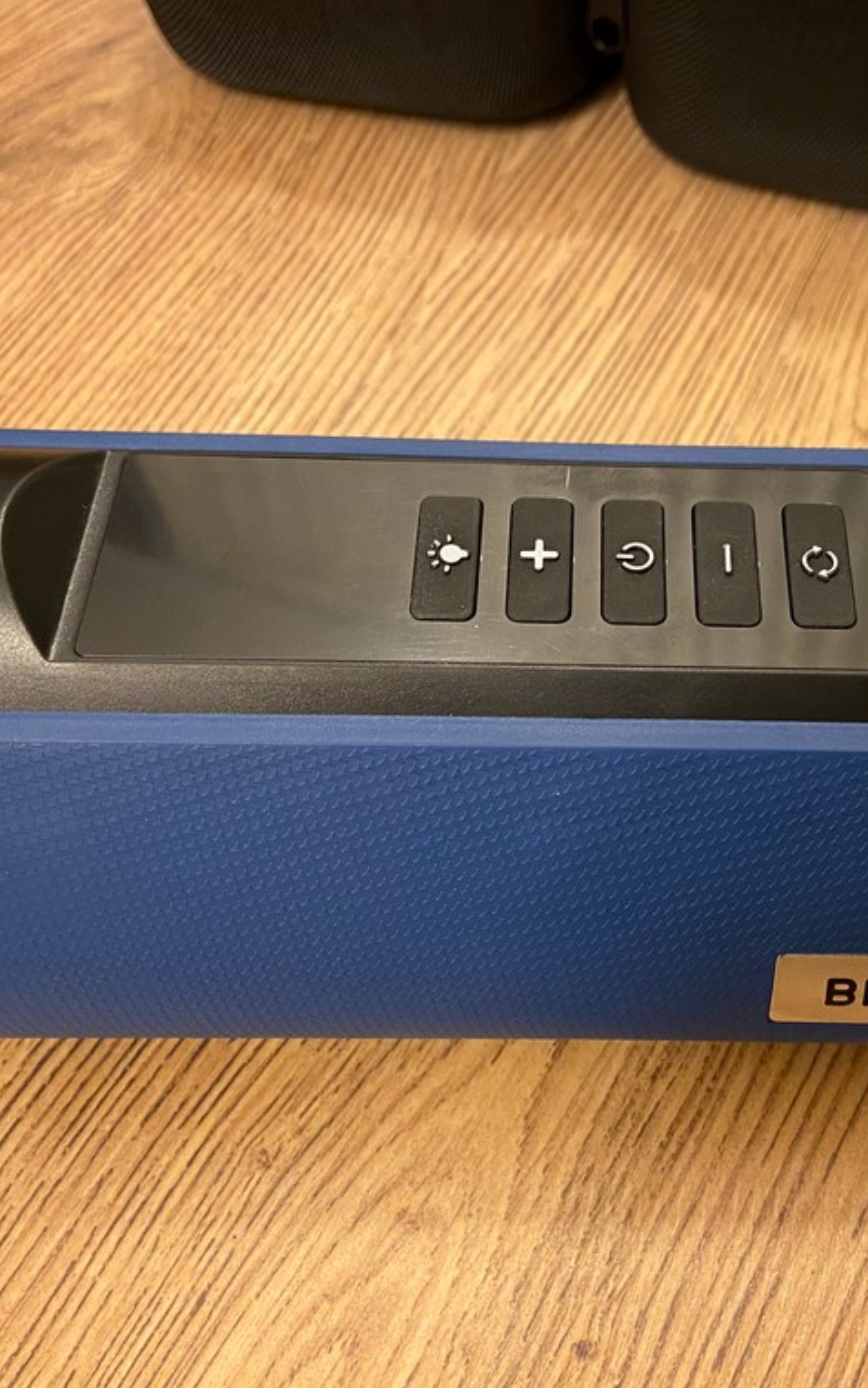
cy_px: 691
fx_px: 1400
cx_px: 613
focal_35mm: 37
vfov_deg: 52.7
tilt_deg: -55.1
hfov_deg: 34.0
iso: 500
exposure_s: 1/50
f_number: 1.8
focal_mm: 4.25
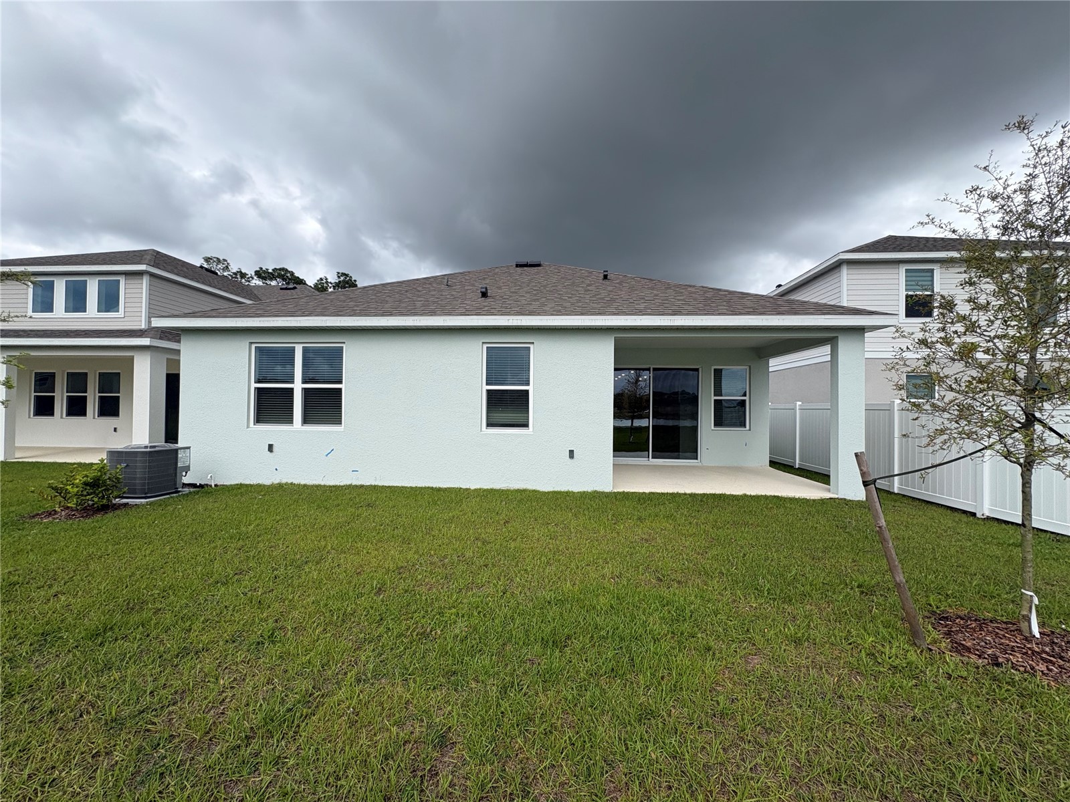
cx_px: 535
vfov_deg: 85.7
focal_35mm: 14
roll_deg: -0.4
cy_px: 401
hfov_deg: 102.1
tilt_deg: +1.5
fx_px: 433
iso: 40
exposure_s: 1/713
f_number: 2.2
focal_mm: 2.22
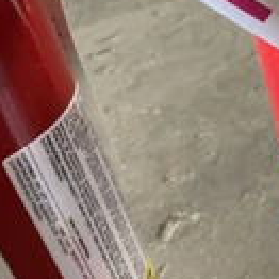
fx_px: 711
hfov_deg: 19.3
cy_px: 66
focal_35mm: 78
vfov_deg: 22.0
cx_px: 422
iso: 250
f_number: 1.8
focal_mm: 3
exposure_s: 1/60
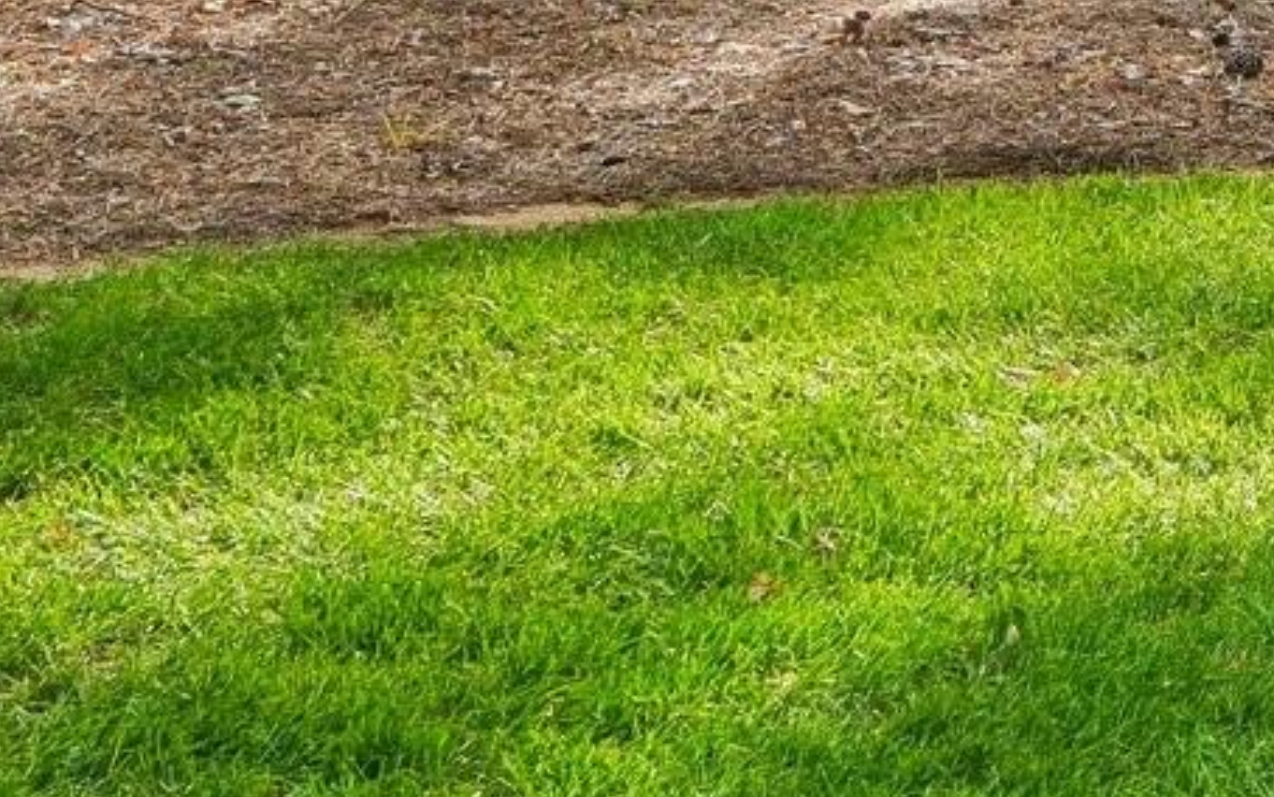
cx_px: 2189
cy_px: -467
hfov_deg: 13.7
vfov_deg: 9.2
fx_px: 4793
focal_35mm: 138
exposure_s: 1/30
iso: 320
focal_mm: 20
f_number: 8
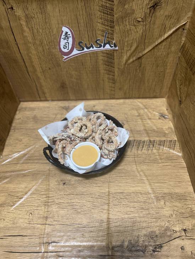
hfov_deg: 53.1
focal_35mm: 26
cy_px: 130
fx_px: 195
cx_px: 98
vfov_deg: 67.3
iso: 320
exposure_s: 1/60
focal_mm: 5.1
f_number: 1.6
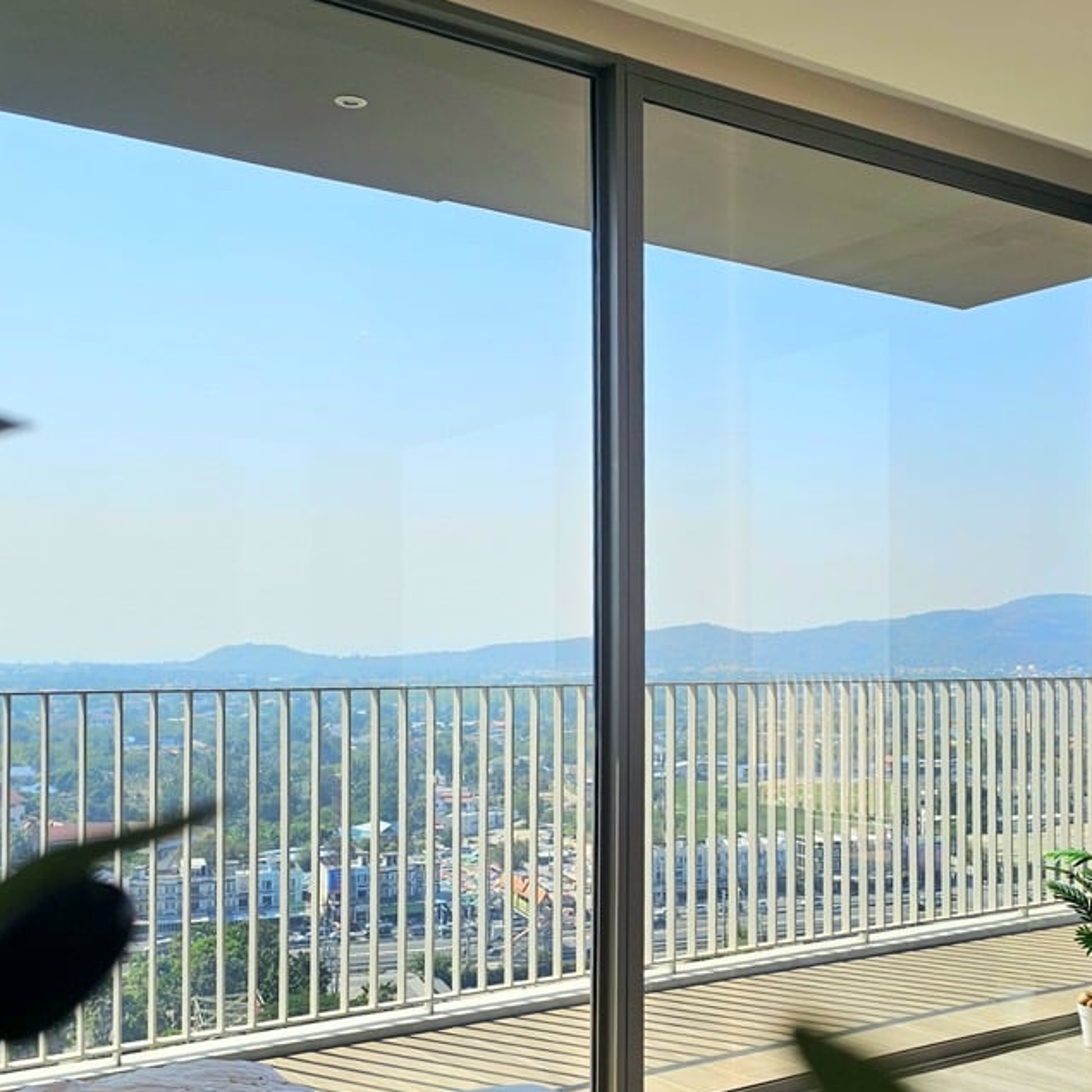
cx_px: 714
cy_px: 659
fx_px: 1463
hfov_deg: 40.5
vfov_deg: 40.7
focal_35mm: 41
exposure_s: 1/417
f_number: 1.7
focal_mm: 6.3
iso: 10
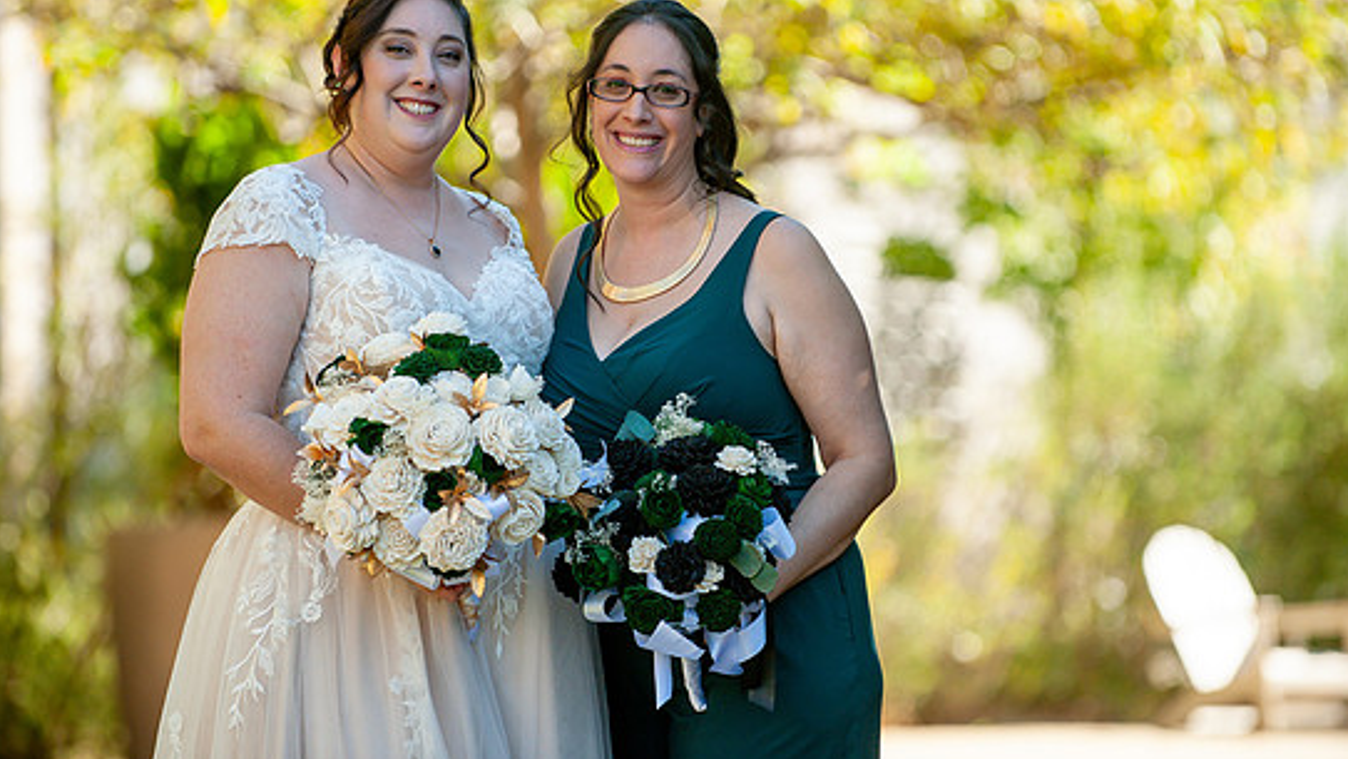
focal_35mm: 196
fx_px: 7006
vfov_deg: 6.2
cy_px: 319
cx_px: 672
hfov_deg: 11.0
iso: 400
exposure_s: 1/1600
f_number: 3.5
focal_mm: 175
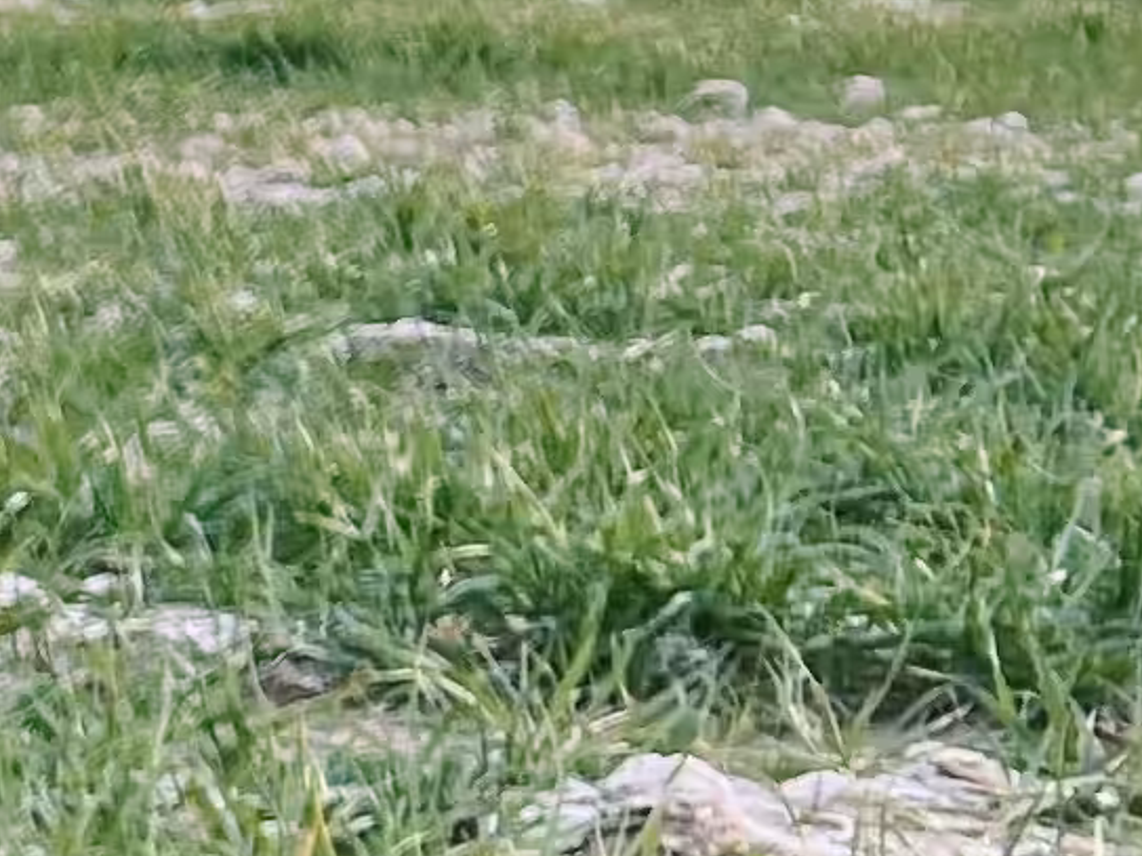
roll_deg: +1.3
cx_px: -2944
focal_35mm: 193
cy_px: 1224
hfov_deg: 7.9
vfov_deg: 7.6
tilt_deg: -12.2
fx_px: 6366
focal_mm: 5.7
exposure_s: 1/148
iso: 50
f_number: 1.5
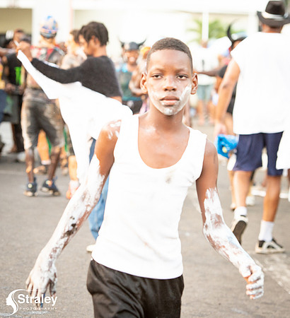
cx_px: 116
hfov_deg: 10.1
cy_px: 134
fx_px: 1632
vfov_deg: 11.1
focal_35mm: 164
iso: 1400
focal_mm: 105
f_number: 5
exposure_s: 1/200
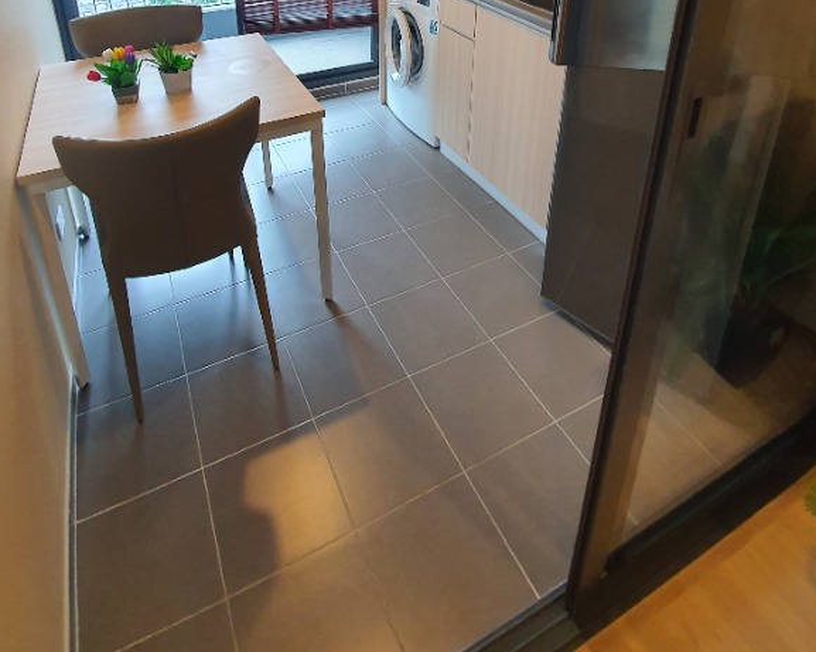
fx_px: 531
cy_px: 69
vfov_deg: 55.1
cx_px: 382
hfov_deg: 75.0
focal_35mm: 22
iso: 250
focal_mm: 1.8
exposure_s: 1/50
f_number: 2.2
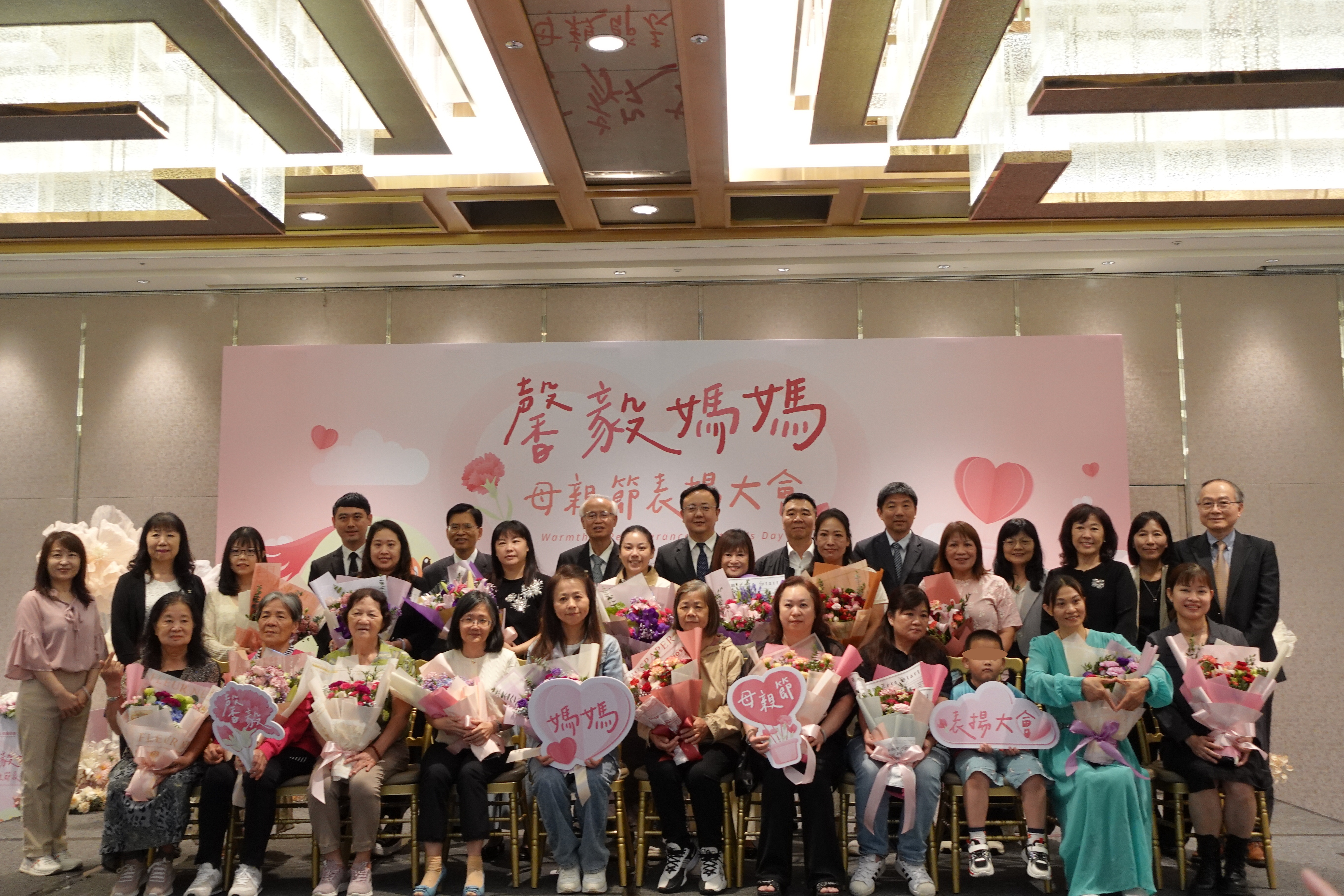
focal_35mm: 35
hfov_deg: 54.4
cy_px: 448
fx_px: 1307
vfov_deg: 37.9
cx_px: 672
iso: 800
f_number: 2.8
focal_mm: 13.4
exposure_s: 1/60
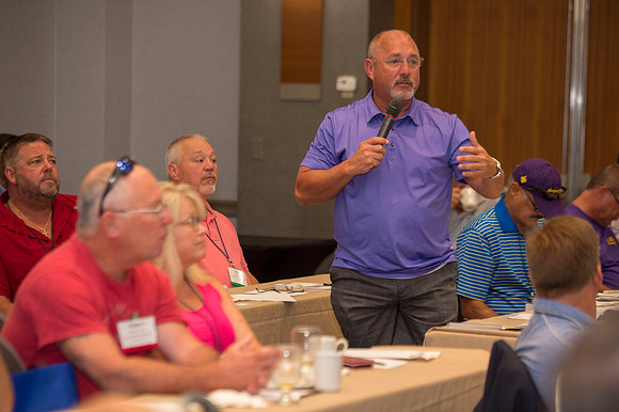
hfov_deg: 15.8
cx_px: 310
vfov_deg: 10.5
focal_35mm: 130
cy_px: 206
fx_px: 2234
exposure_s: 1/320
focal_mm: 130
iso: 1250
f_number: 3.2
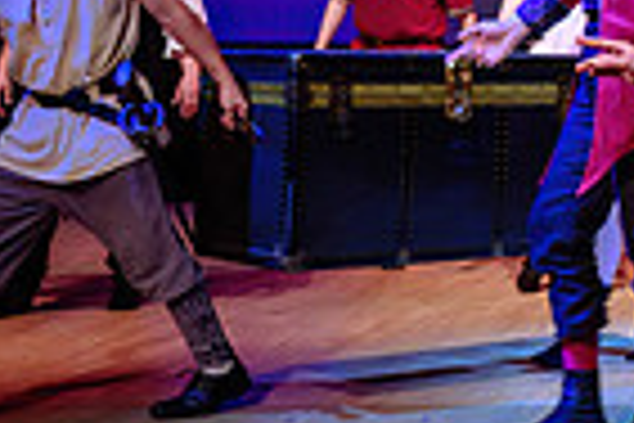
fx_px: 2131
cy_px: -61
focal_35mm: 121
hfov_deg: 15.9
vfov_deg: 11.1
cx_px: 859
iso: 1600
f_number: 2.8
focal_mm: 29.5
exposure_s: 1/160
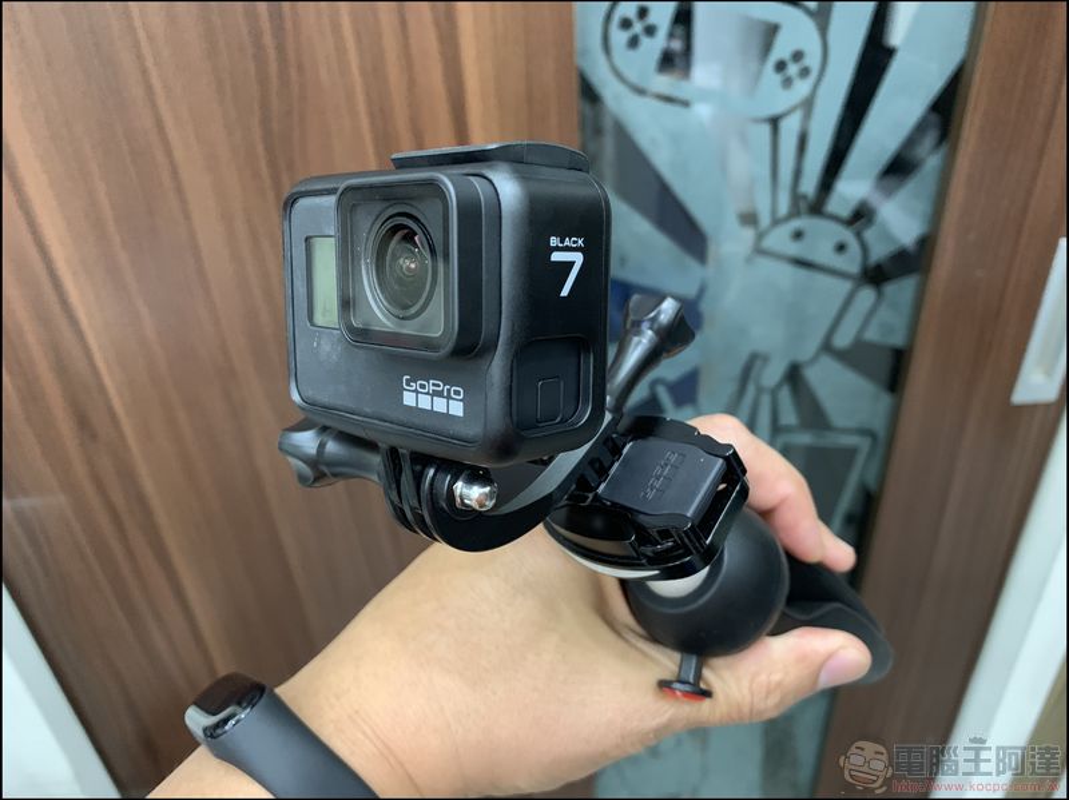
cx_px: 534
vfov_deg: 53.0
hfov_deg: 67.3
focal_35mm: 26
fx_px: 802
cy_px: 400
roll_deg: +3.4
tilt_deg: -32.4
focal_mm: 4.25
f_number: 1.8
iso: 400
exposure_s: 1/30
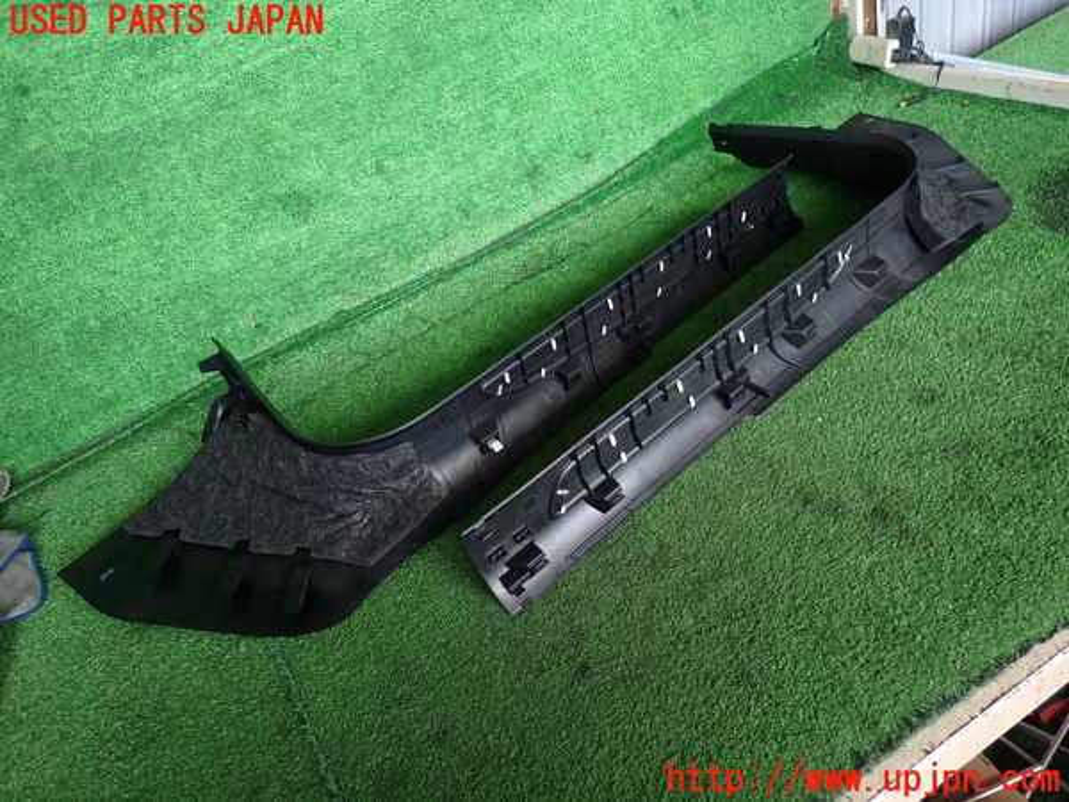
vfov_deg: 54.9
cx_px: 534
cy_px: 401
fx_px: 772
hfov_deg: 69.4
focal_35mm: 25
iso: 125
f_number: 2
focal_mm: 4.5
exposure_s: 1/60
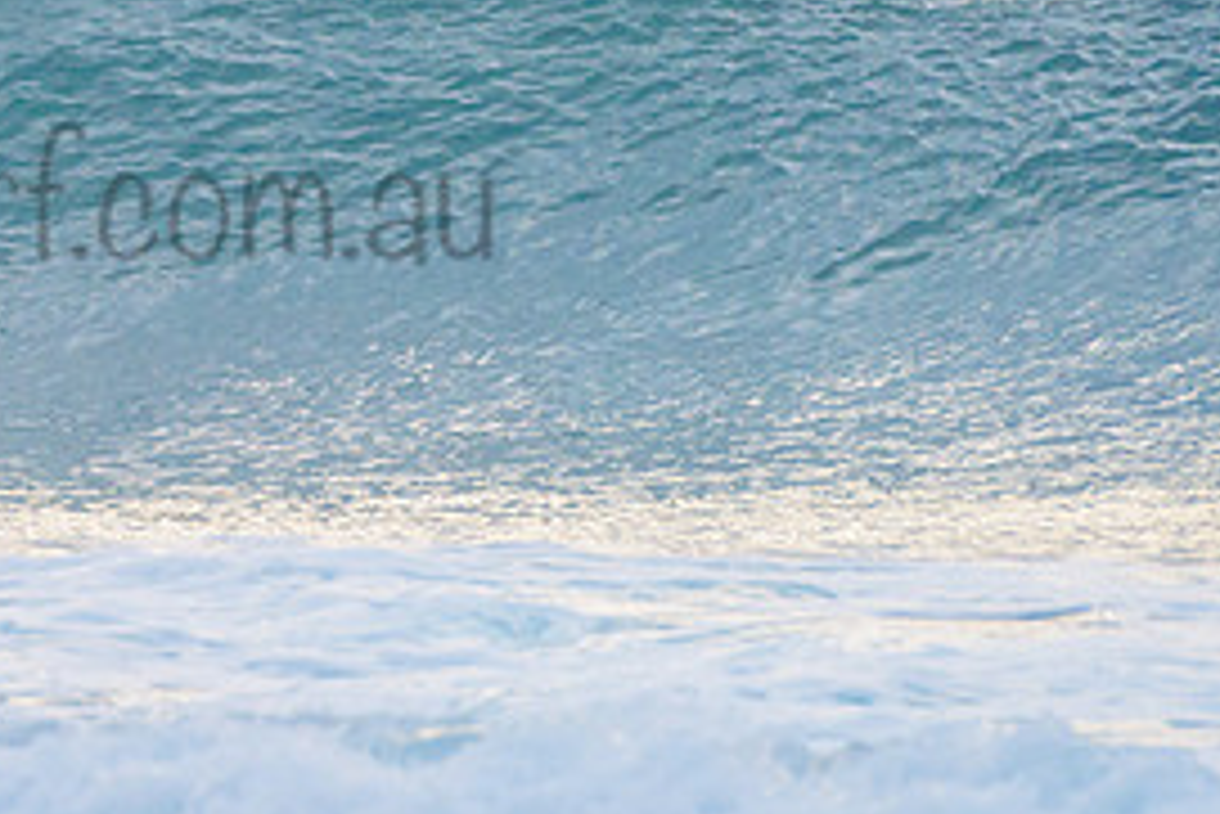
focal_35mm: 1311
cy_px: 139
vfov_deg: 1.1
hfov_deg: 1.6
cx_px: -22
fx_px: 44450
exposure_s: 1/2000
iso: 720
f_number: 5.6
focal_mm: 500
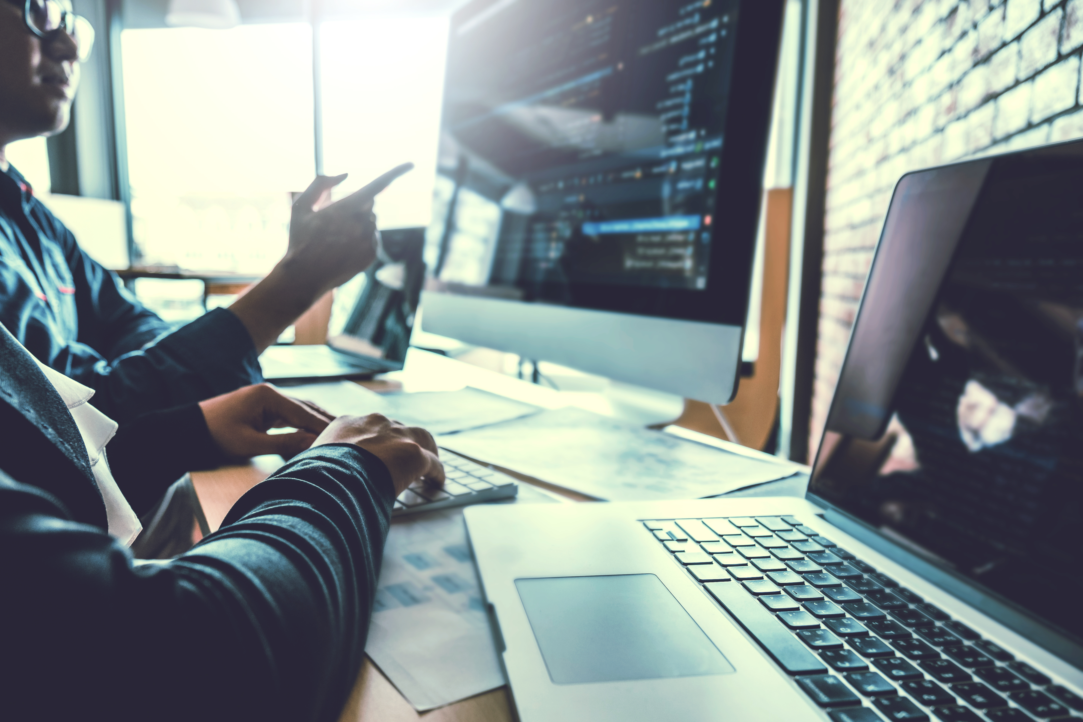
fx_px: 722
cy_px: 361
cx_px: 542
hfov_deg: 73.7
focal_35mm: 24
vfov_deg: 53.1
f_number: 2.8
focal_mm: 16
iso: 250
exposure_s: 1/100
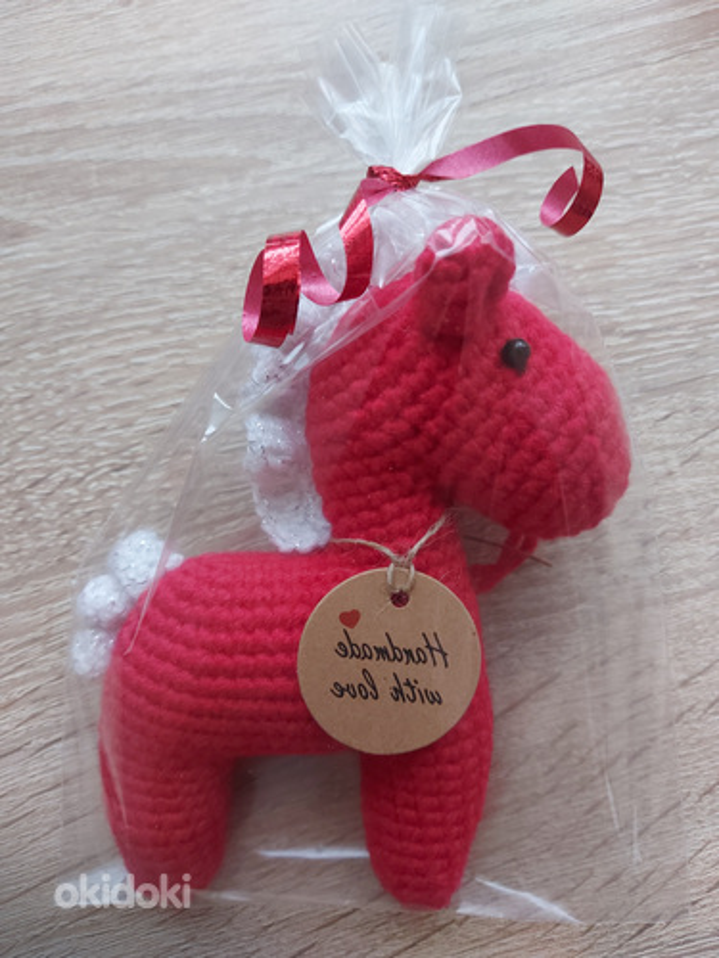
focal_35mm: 24
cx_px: 360
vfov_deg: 71.6
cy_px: 479
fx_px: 665
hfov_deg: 56.8
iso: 500
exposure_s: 1/25
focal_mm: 5.23
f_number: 1.8
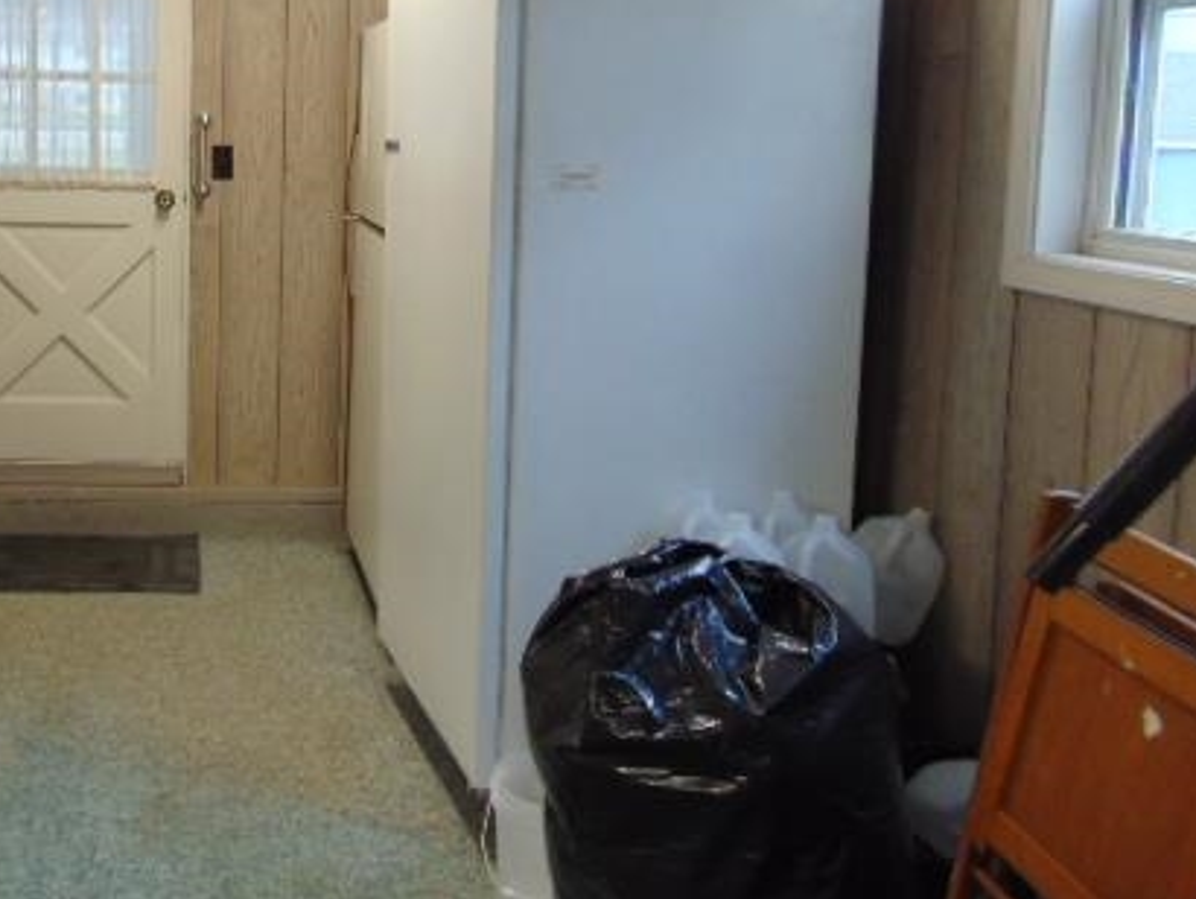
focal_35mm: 39
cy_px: 251
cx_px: 280
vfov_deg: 36.2
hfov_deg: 45.9
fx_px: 1348
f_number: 3
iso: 160
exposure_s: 1/30
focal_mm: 4.5
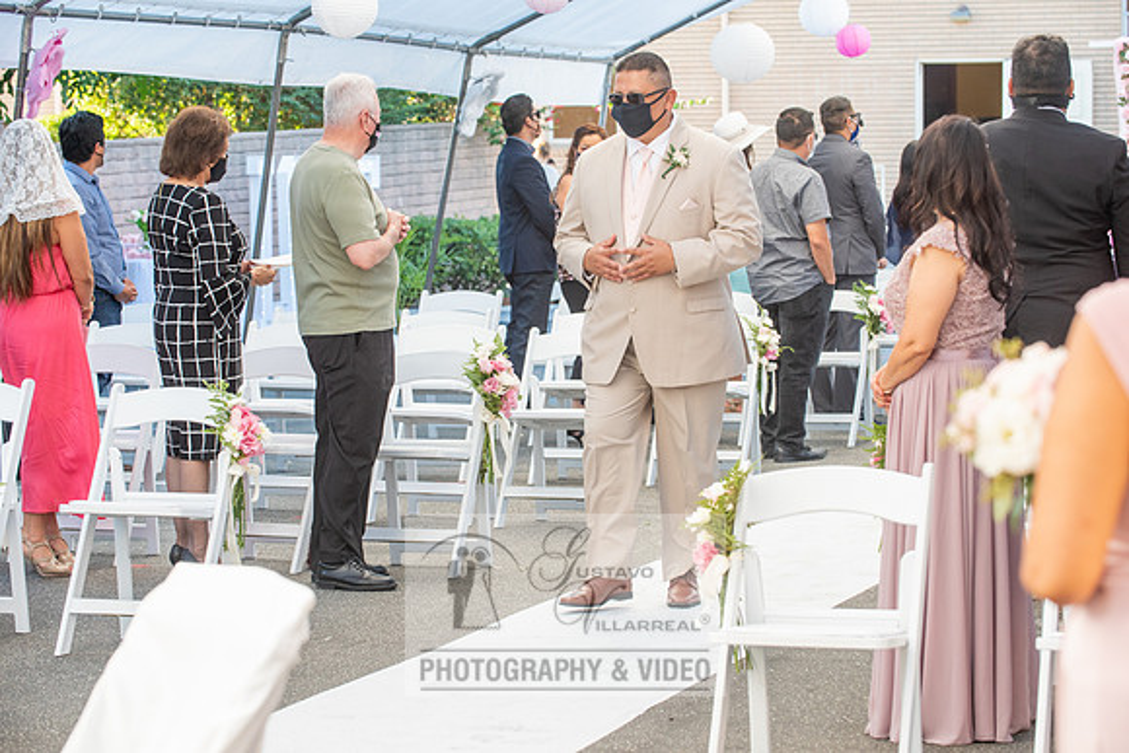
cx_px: 564
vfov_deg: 12.7
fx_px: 3377
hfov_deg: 19.0
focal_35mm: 108
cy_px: 376
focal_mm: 102
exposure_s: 1/125
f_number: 5.6
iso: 640
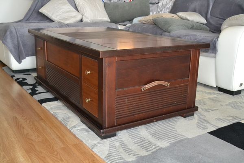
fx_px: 264
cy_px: 82
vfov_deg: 34.2
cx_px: 122
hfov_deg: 49.6
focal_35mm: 39
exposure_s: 1/60
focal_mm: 26
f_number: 4.2
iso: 3200
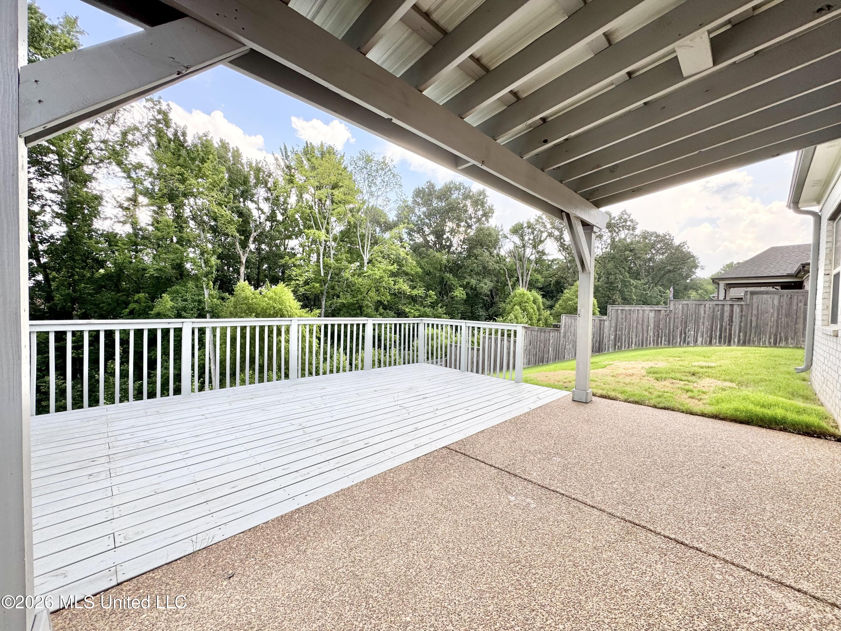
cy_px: 316
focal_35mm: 14
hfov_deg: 102.1
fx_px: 340
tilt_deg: -2.2
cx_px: 420
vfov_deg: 85.7
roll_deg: -1.3
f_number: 2.2
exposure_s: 1/183
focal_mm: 2.22
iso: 40
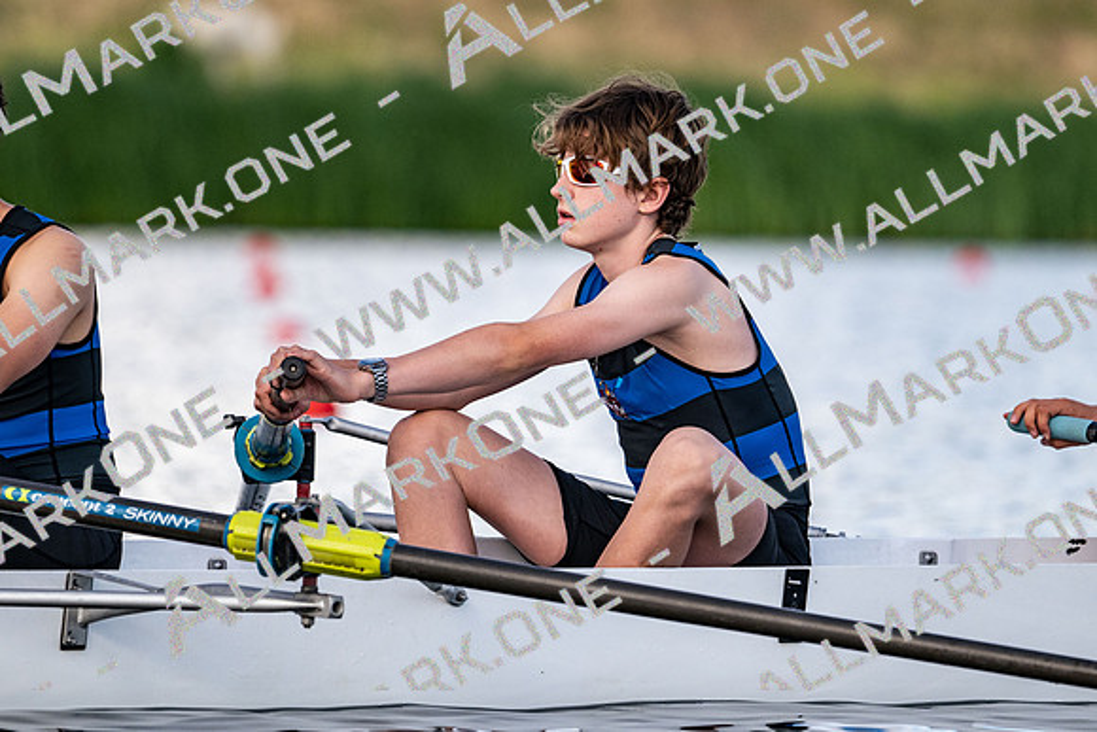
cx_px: 548
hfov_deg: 3.4
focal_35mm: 600
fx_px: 18296
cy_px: 366
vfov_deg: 2.3
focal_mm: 400
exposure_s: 1/2500
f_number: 4.5
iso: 640
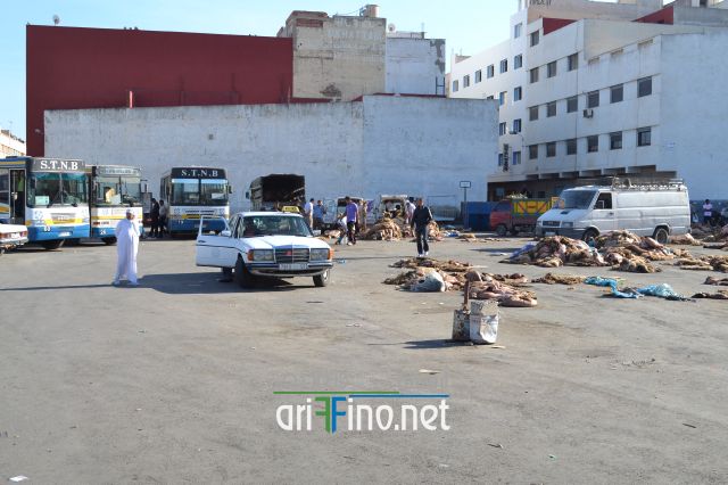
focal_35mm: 42
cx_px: 364
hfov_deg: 46.4
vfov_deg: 31.9
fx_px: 849
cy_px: 242
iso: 100
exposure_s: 1/200
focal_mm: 28
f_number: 7.1
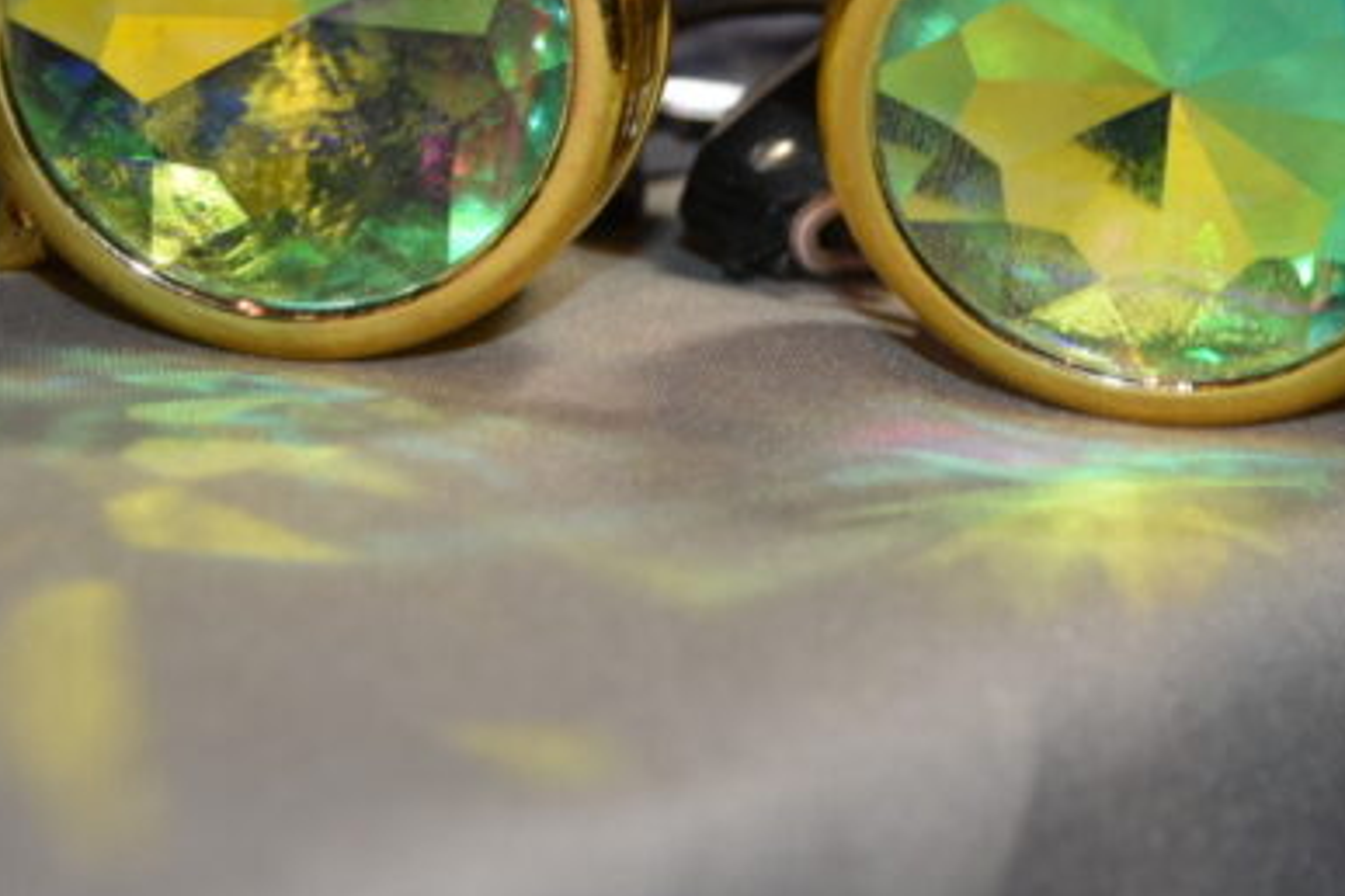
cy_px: 153
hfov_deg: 16.3
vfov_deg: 10.9
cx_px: 921
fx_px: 4670
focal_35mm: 125
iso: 500
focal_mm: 42
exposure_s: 1/60
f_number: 4.8
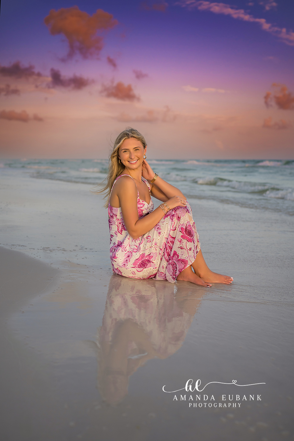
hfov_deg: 37.9
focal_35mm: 35
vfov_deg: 54.4
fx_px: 429
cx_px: 147
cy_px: 220
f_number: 2.2
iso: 125
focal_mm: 35
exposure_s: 1/2000
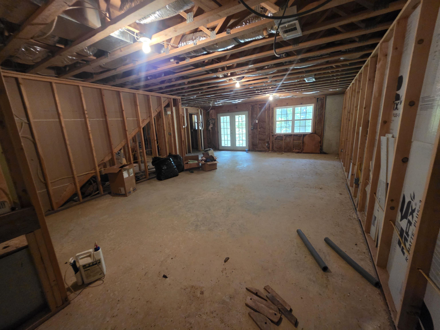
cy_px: 165
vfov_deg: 89.9
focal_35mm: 13
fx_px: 165
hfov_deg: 106.2
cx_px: 220
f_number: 1.9
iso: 800
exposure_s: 1/60
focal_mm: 2.2
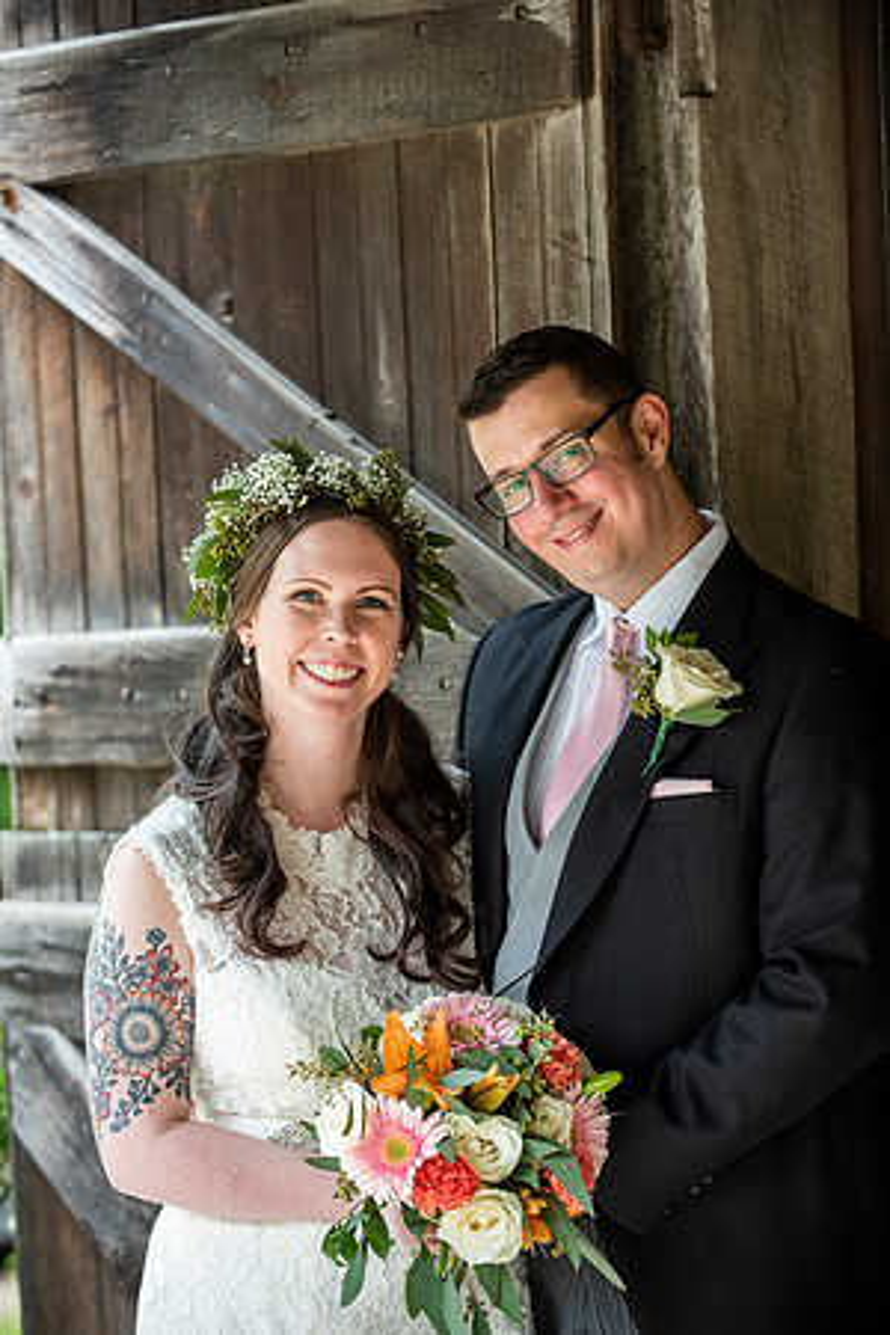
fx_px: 4079
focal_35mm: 110
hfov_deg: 12.5
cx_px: 445
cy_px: 668
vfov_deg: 18.6
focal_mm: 110
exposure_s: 1/1000
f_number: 2.8
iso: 640
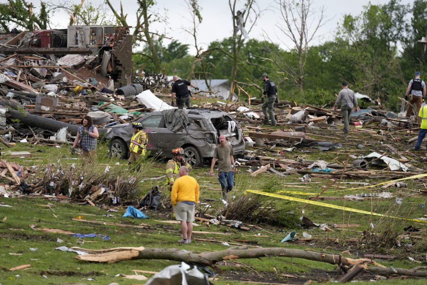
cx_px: 194
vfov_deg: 6.1
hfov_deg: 9.1
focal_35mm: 226
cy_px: 132
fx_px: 2681
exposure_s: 1/500
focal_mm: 200
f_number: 2.8
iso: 400
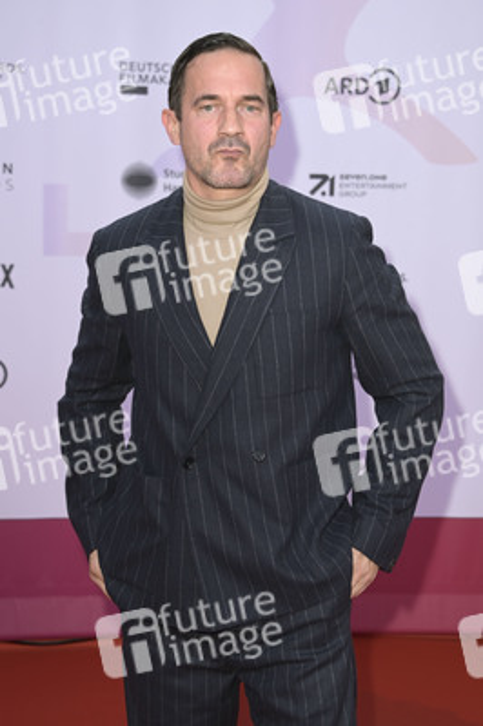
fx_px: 1250
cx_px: 242
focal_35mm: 62
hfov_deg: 21.9
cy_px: 363
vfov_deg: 32.4
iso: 400
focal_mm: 62
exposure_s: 1/250
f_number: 5.6
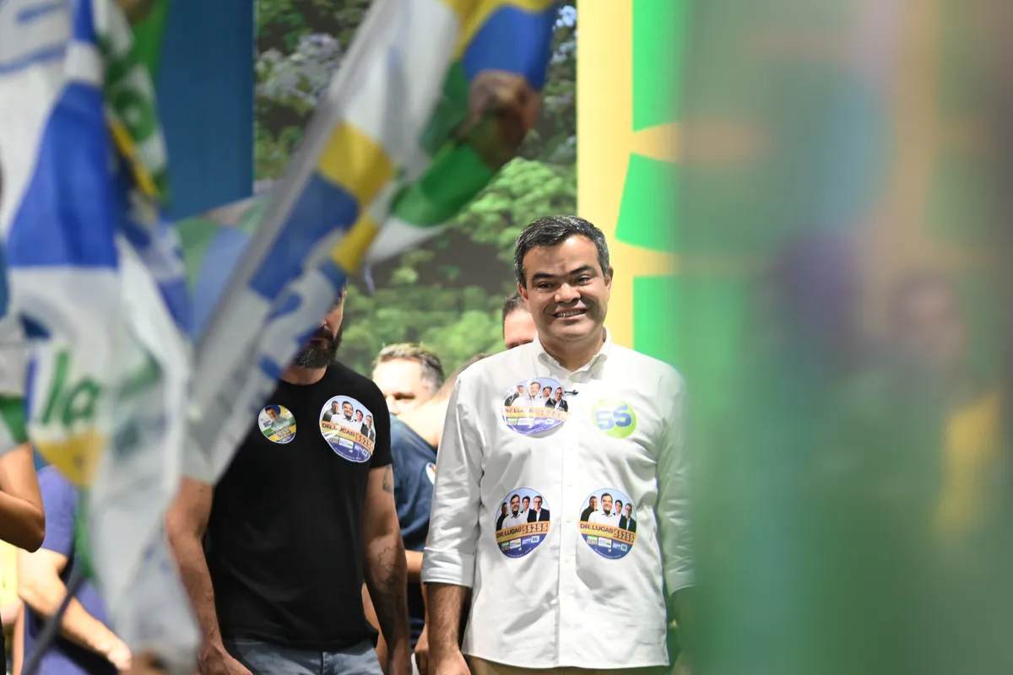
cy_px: 338
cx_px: 506
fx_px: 3573
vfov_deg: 10.8
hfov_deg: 16.1
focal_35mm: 127
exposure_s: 1/200
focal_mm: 85
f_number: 1.8
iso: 400
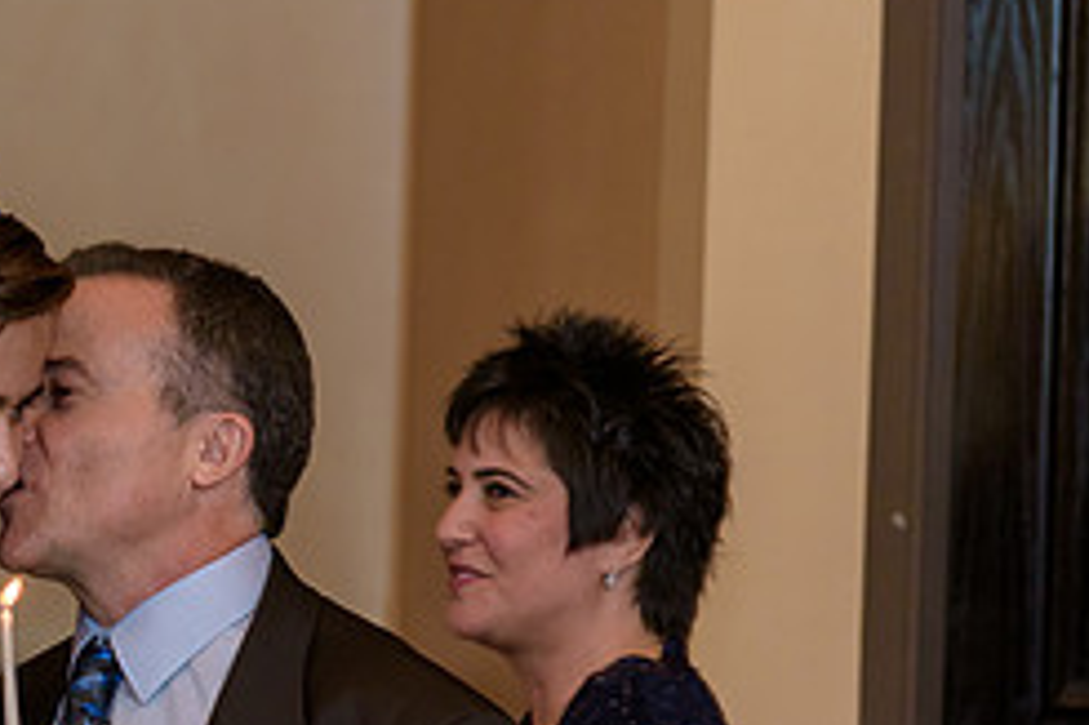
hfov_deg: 12.1
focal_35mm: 166
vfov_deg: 8.3
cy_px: 474
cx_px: -169
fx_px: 5018
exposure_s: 1/125
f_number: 3.2
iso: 1600
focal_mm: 70
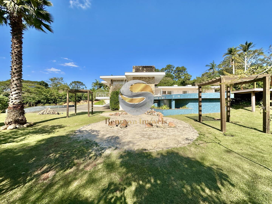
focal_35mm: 14
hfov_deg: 102.1
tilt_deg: -0.1
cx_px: 136
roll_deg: -0.3
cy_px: 102
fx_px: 110
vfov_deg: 85.7
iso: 50
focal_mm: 2.22
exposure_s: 1/3610
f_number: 2.2
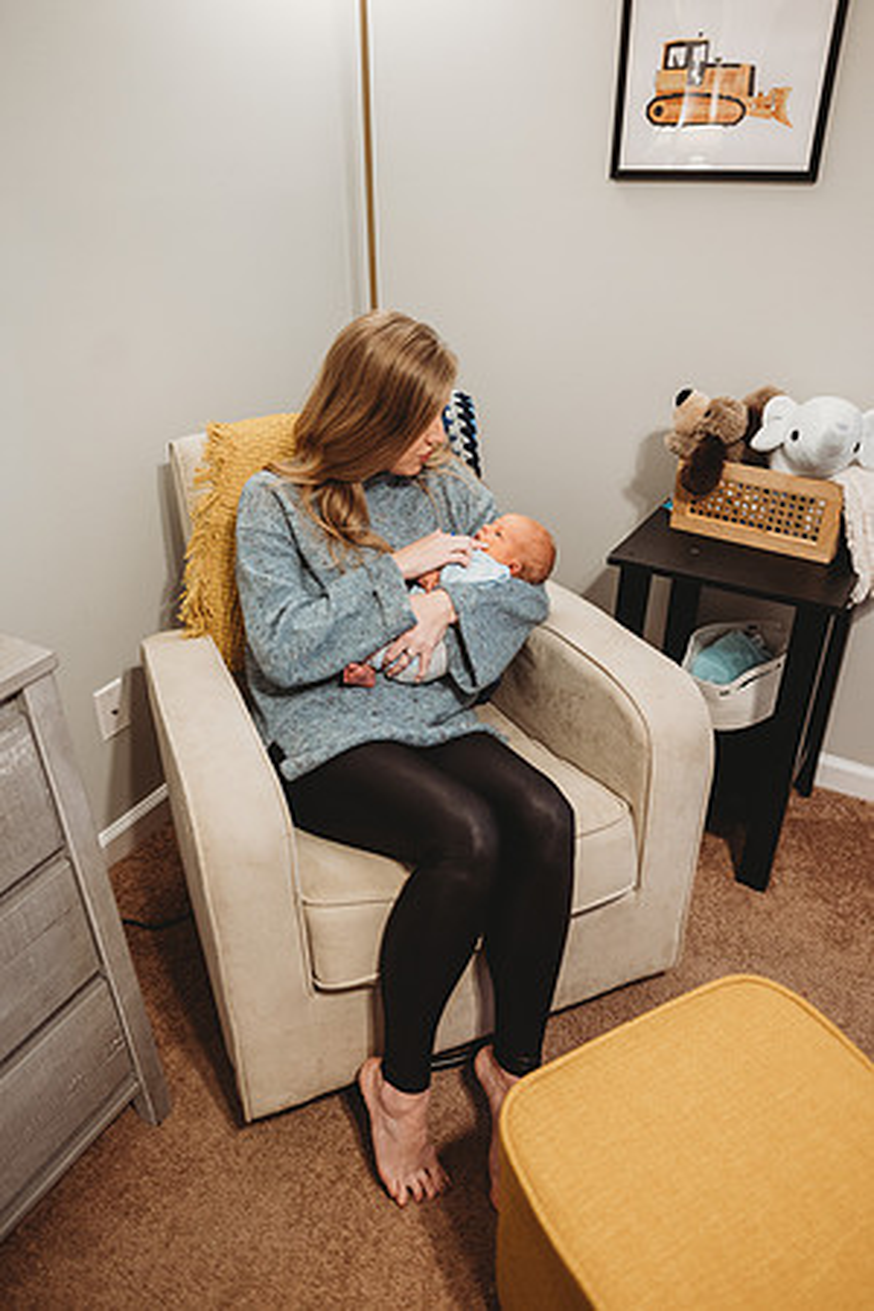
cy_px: 656
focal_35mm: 24
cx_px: 437
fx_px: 874
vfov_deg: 73.7
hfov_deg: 53.1
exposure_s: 1/160
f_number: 2.2
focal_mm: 24
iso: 1250
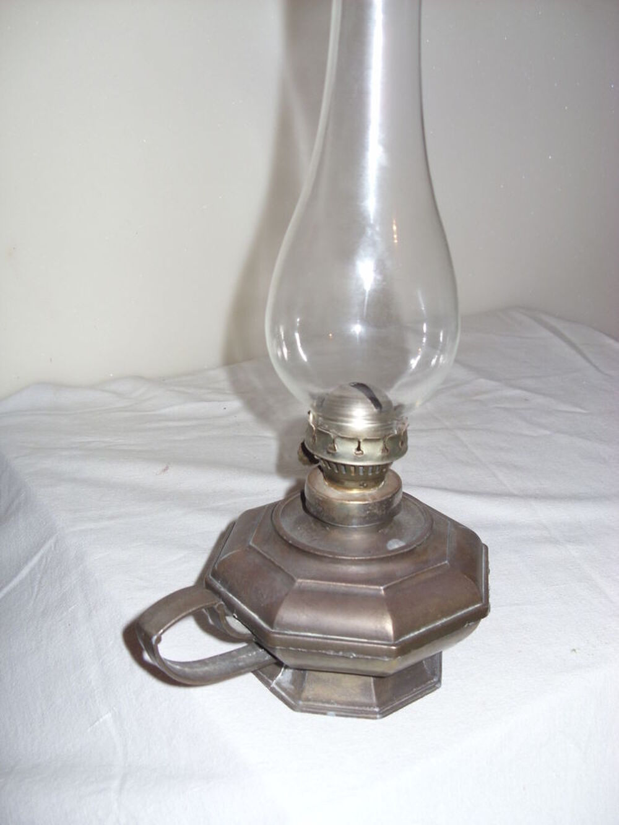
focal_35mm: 38
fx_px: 906
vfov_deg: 49.0
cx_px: 310
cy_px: 412
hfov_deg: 37.7
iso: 50
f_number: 2.8
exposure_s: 1/30
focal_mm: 6.3
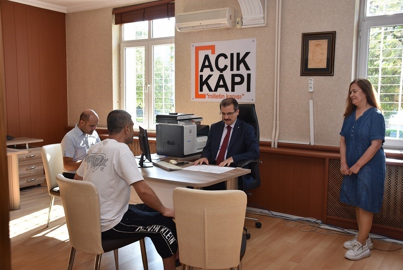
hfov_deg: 55.1
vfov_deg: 38.4
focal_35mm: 34
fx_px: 386
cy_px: 135
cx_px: 202
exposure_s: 1/80
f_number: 4
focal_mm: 23
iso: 200
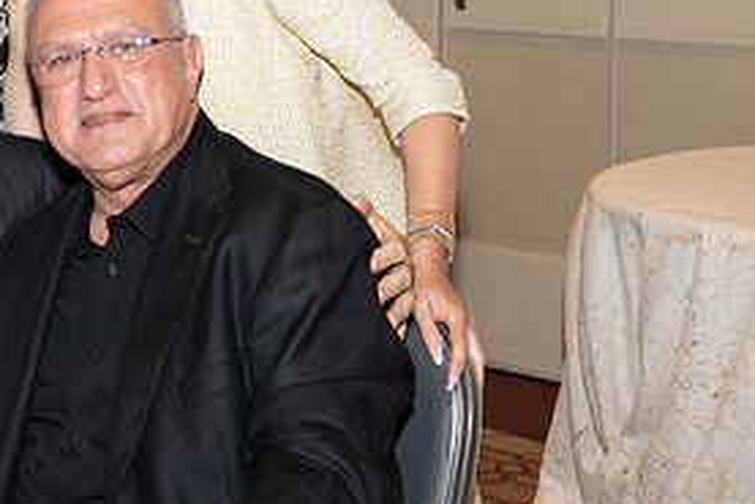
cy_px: 64
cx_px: 87
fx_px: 1846
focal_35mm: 88
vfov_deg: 15.4
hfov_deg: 22.6
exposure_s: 1/100
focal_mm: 42
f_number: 5.6
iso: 800
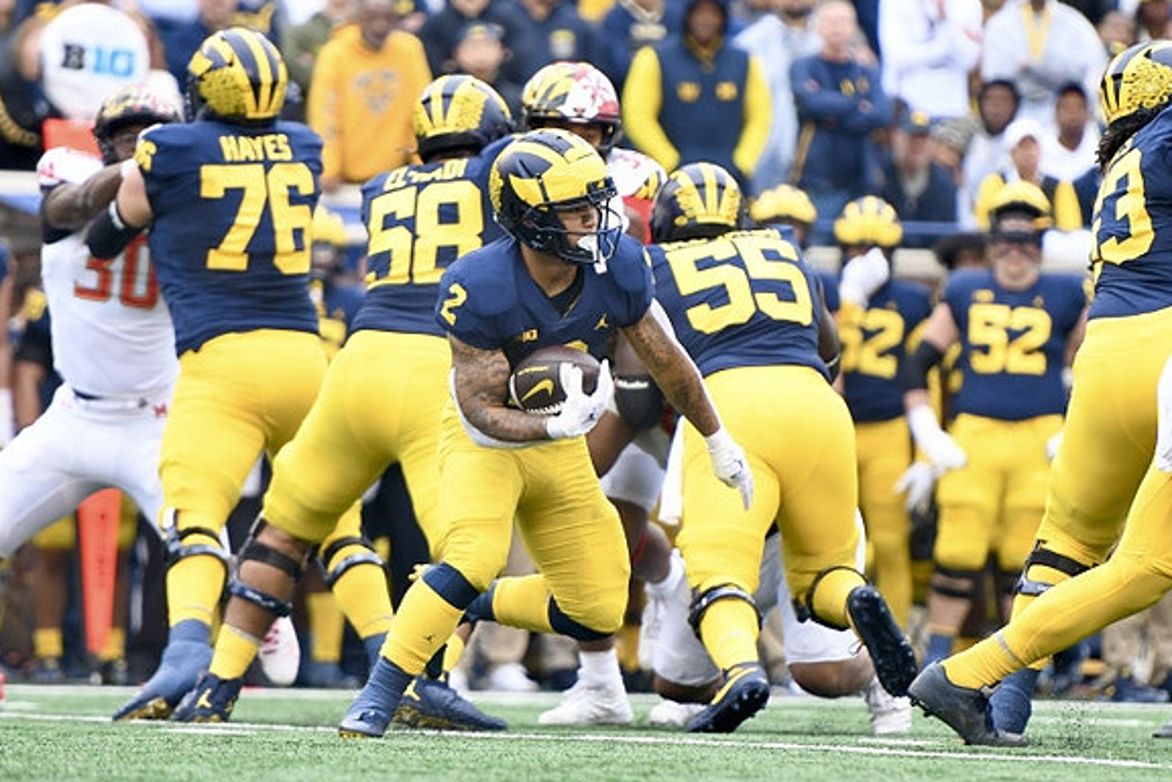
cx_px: 588
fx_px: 9831
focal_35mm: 302
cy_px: 391
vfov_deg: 4.6
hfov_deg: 6.8
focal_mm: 200
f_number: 2.8
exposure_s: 1/1250
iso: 800
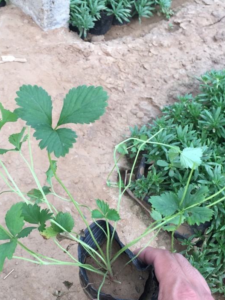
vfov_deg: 42.6
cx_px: 98
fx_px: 381
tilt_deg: -59.4
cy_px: 186
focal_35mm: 44
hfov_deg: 32.8
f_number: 2.2
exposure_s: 1/106
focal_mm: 4.15
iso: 32
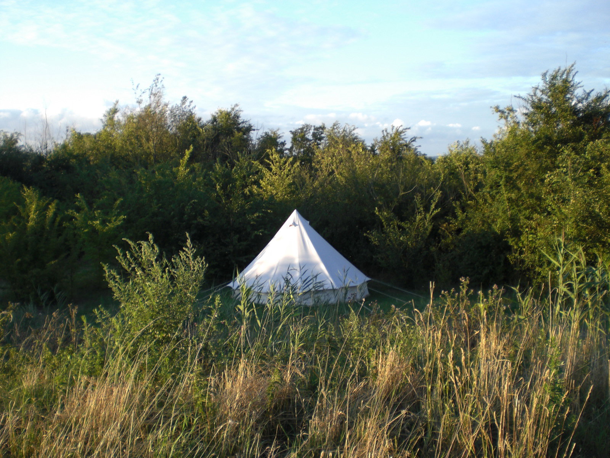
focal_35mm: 38
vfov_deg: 37.7
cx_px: 305
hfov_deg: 49.0
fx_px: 670
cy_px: 229
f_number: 3.1
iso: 50
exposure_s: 1/125
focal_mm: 6.3
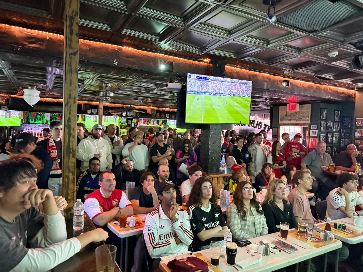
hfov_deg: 71.6
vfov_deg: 56.8
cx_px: 182
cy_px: 136
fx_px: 252
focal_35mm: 24
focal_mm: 6.76
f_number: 1.78
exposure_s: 1/30
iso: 1600
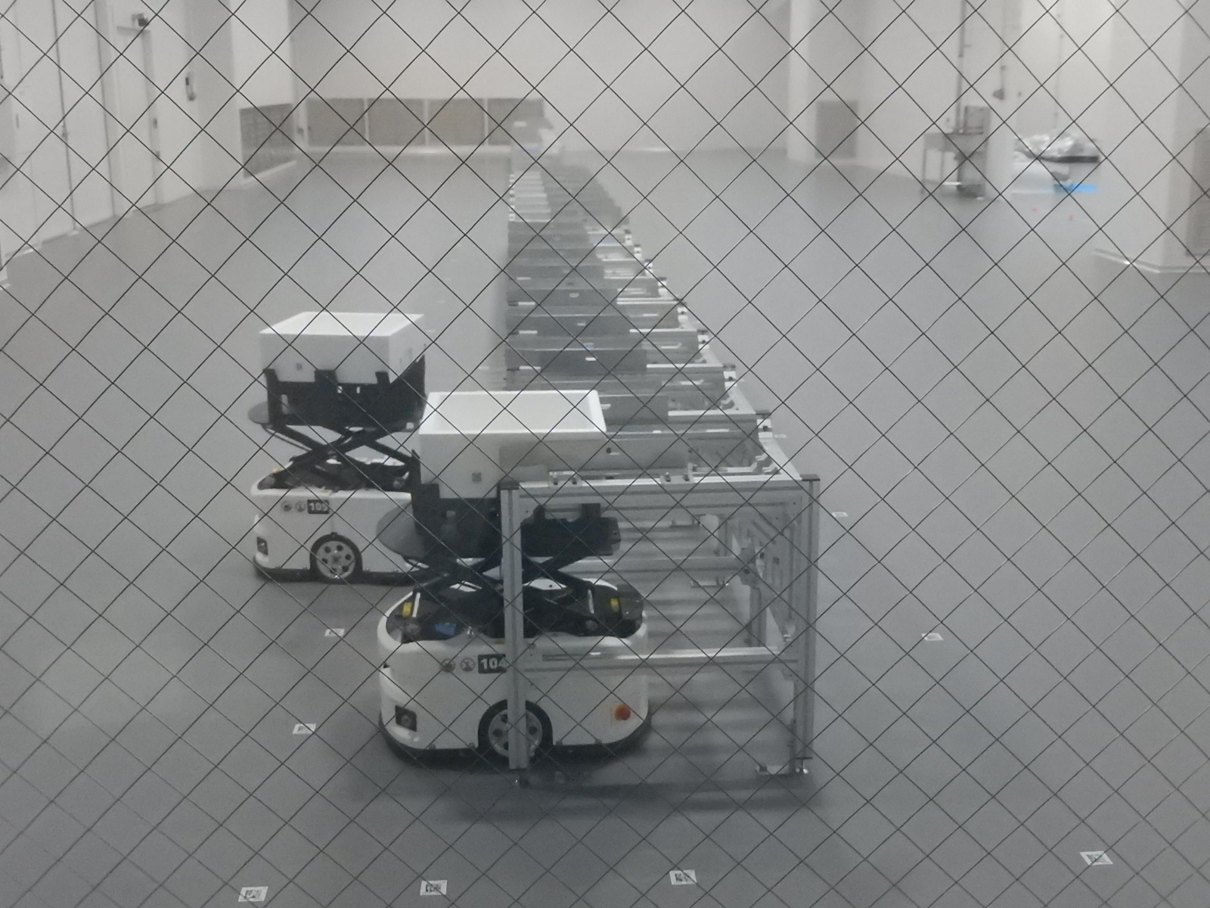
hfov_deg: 45.8
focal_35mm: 41
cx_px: 605
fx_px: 1433
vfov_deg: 35.1
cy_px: 454
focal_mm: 7.3
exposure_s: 1/200
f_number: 4.2
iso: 1600
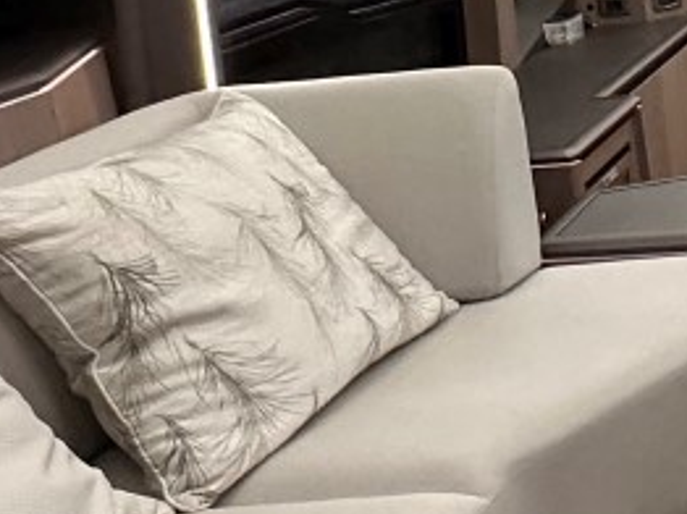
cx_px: 957
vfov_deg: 19.0
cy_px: 123
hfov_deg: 22.1
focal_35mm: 77
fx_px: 1527
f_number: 2.2
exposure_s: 1/56
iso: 400
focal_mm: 2.22
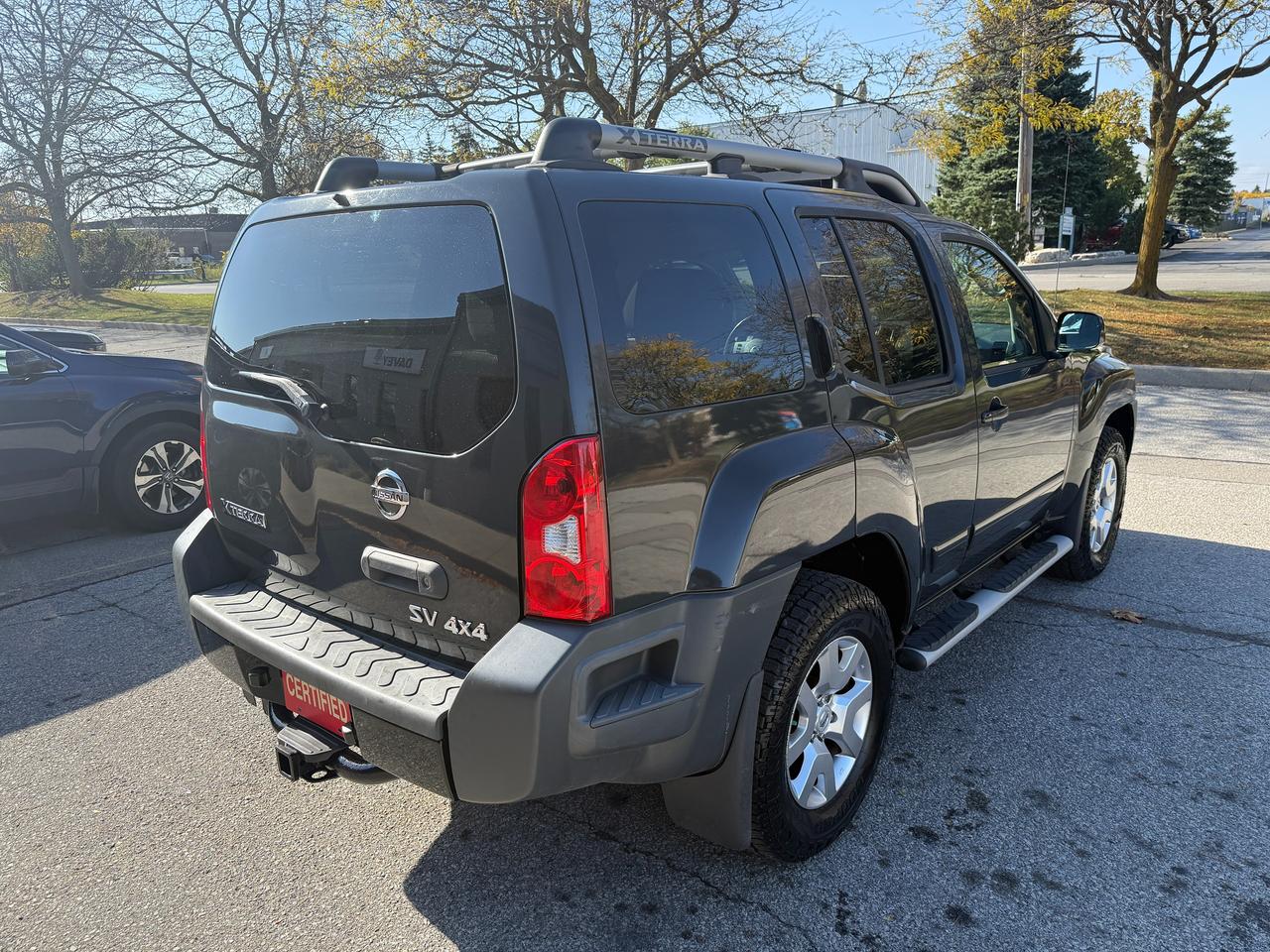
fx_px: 881
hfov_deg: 71.6
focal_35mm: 24
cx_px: 635
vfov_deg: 56.8
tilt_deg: -14.2
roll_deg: +2.0
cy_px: 476
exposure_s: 1/1855
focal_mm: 6.76
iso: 100
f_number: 1.78
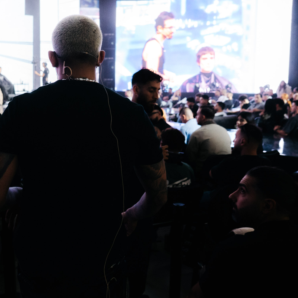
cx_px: 73
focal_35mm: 40
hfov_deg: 40.6
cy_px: 119
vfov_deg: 41.7
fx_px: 390
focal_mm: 24
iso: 4000
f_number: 4
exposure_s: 1/200
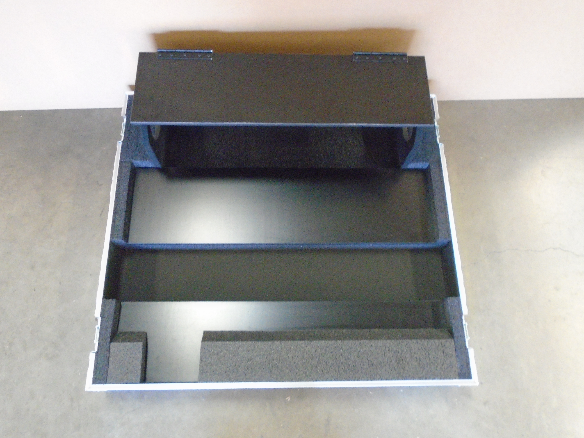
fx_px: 439
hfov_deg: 67.3
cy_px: 219
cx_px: 292
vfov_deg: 53.1
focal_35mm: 26
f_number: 3.2
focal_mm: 4.6
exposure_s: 1/20
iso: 800
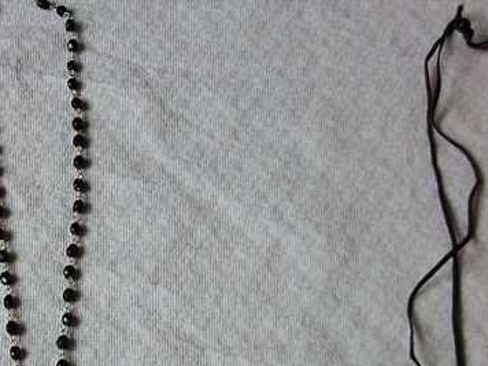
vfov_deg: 15.9
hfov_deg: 21.6
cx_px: 114
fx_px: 1269
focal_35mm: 90
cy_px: 404
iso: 80
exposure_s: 1/73
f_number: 2.9
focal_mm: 5.7
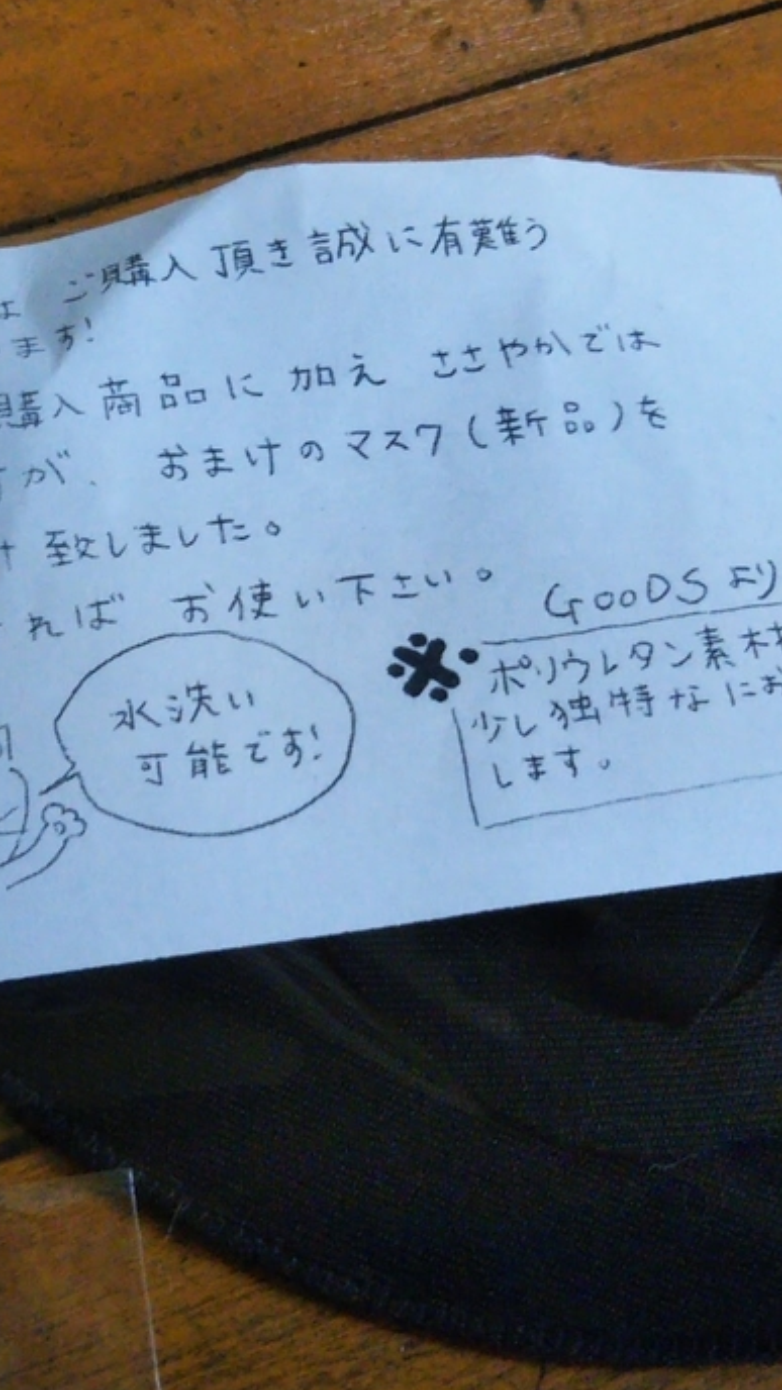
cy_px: 655
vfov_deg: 36.6
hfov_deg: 21.1
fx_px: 2101
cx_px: 331
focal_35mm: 57
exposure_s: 1/23
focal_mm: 4
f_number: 2.2
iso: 254
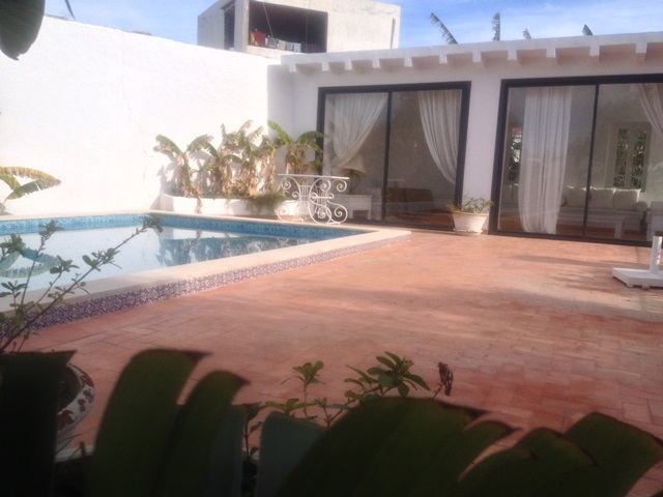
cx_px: 332
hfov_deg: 52.6
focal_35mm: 35
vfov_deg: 40.7
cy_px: 248
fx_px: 670
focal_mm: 4.28
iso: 50
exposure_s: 1/1905
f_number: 2.4
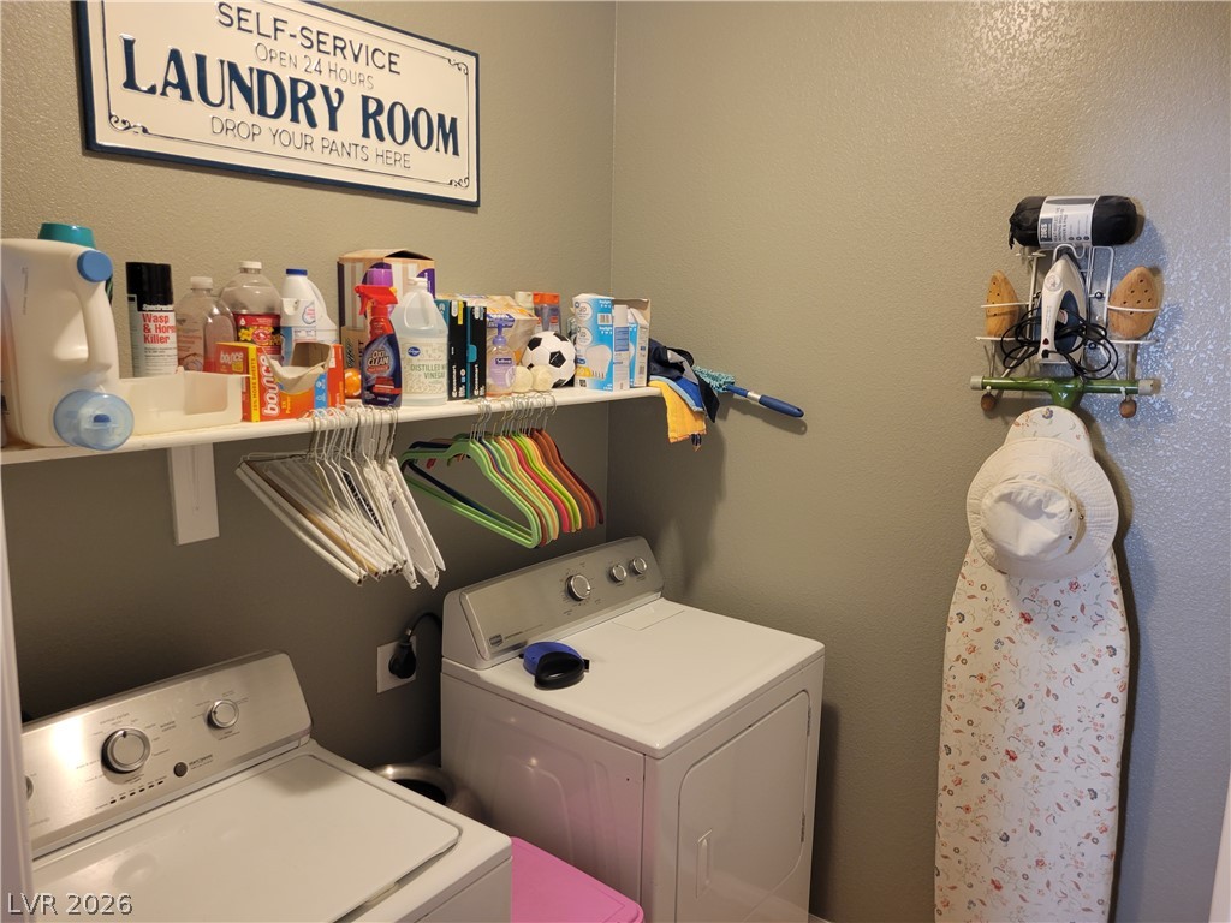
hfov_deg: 67.3
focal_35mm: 26
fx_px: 925
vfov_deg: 53.1
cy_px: 462
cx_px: 616
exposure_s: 1/40
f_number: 1.8
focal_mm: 5.4
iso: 200
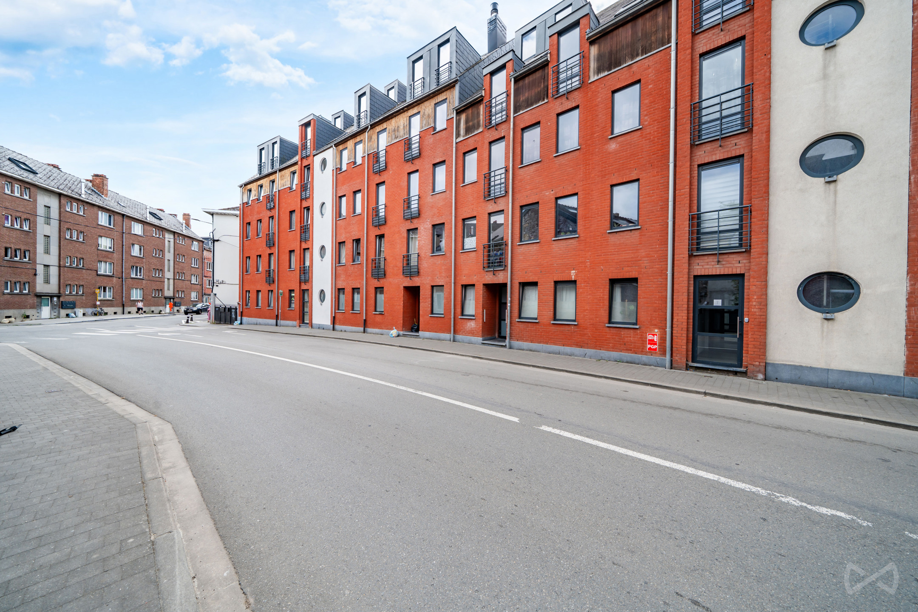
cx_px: 459
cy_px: 306
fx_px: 306
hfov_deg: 112.6
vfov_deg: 90.0
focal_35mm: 12
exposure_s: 1/125
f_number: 8
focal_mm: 12
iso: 100
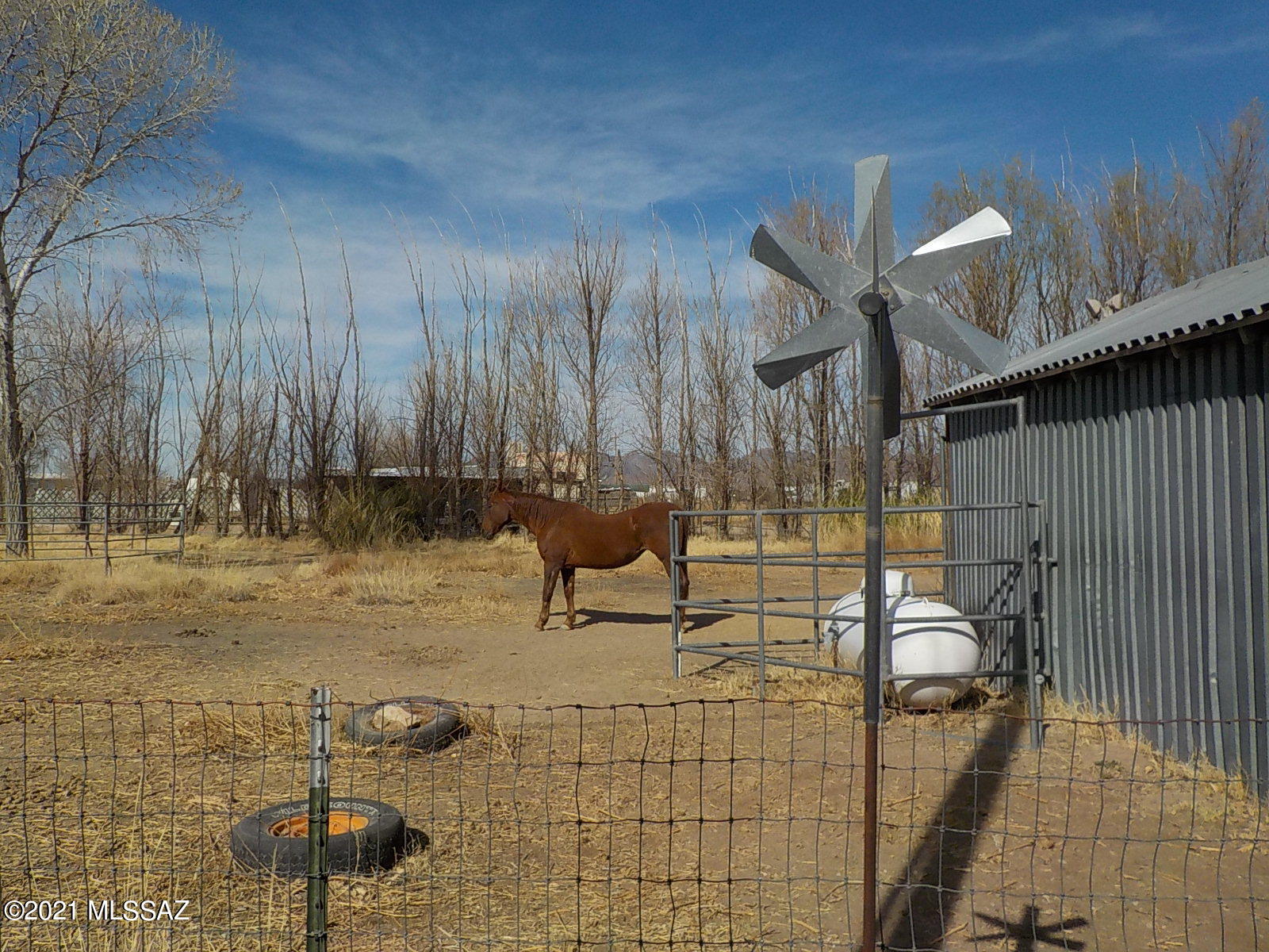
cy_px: 476
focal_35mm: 30
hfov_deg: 60.0
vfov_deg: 46.8
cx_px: 634
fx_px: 1100
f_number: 3.3
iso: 125
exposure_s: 1/2000
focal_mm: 4.1
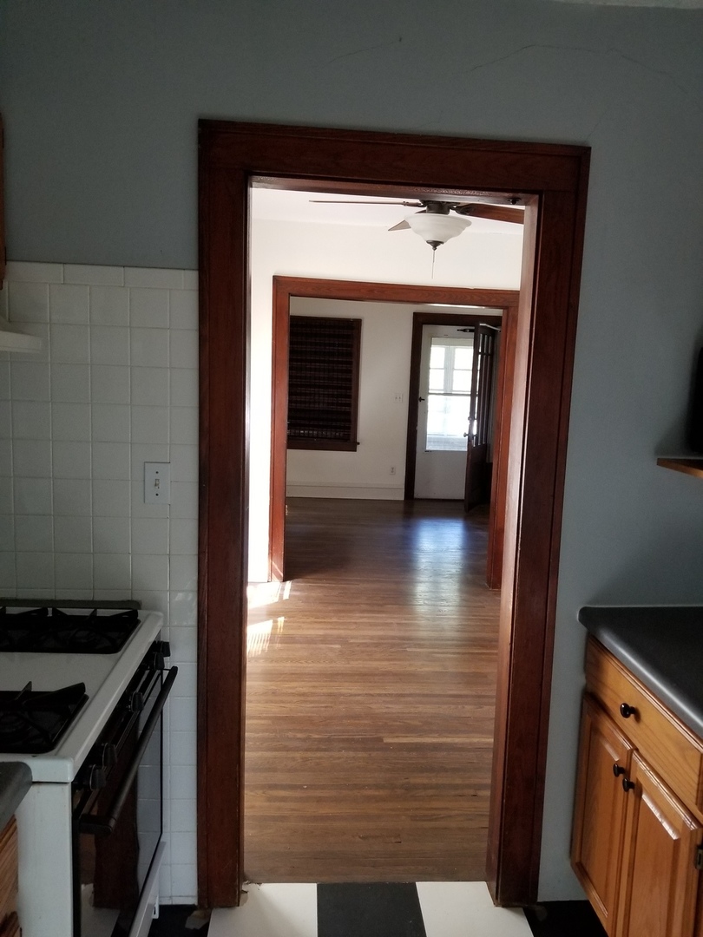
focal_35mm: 26
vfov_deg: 67.3
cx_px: 352
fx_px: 704
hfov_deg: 53.1
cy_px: 468
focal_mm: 4.25
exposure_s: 1/30
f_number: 1.7
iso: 160
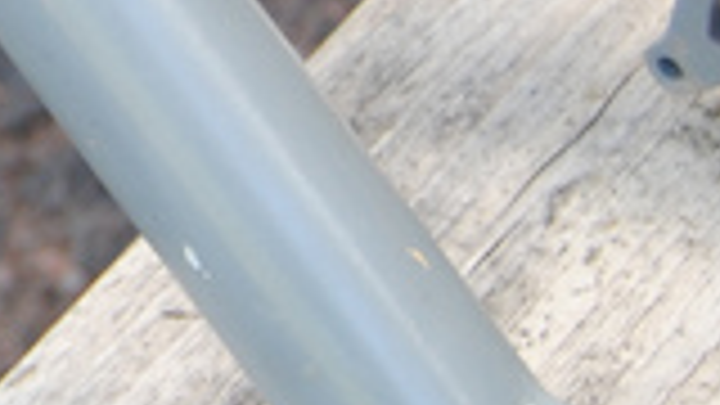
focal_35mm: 302
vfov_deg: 3.9
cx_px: -860
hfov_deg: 6.8
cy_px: -695
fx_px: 5766
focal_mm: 30
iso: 200
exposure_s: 1/80
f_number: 4.2
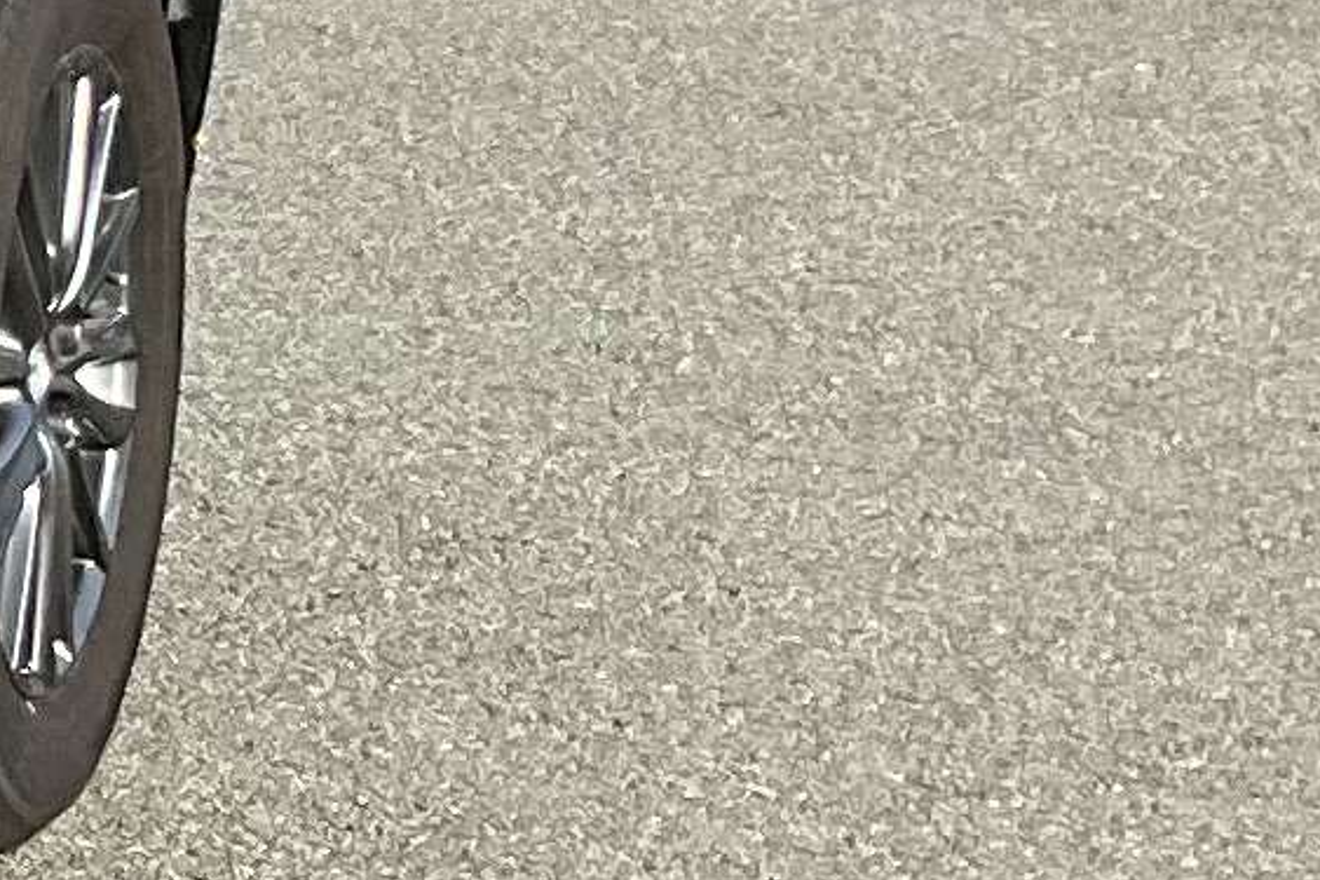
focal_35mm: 216
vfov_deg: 6.4
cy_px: 253
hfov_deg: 8.6
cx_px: -1883
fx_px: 7917
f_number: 1.8
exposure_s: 1/1250
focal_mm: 3
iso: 25
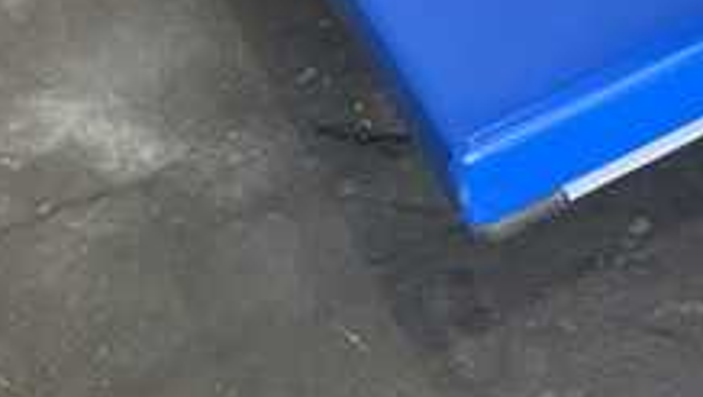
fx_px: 1623
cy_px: -136
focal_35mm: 87
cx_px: 848
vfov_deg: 13.4
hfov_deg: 22.5
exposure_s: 1/60
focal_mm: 3
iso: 80
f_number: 1.8
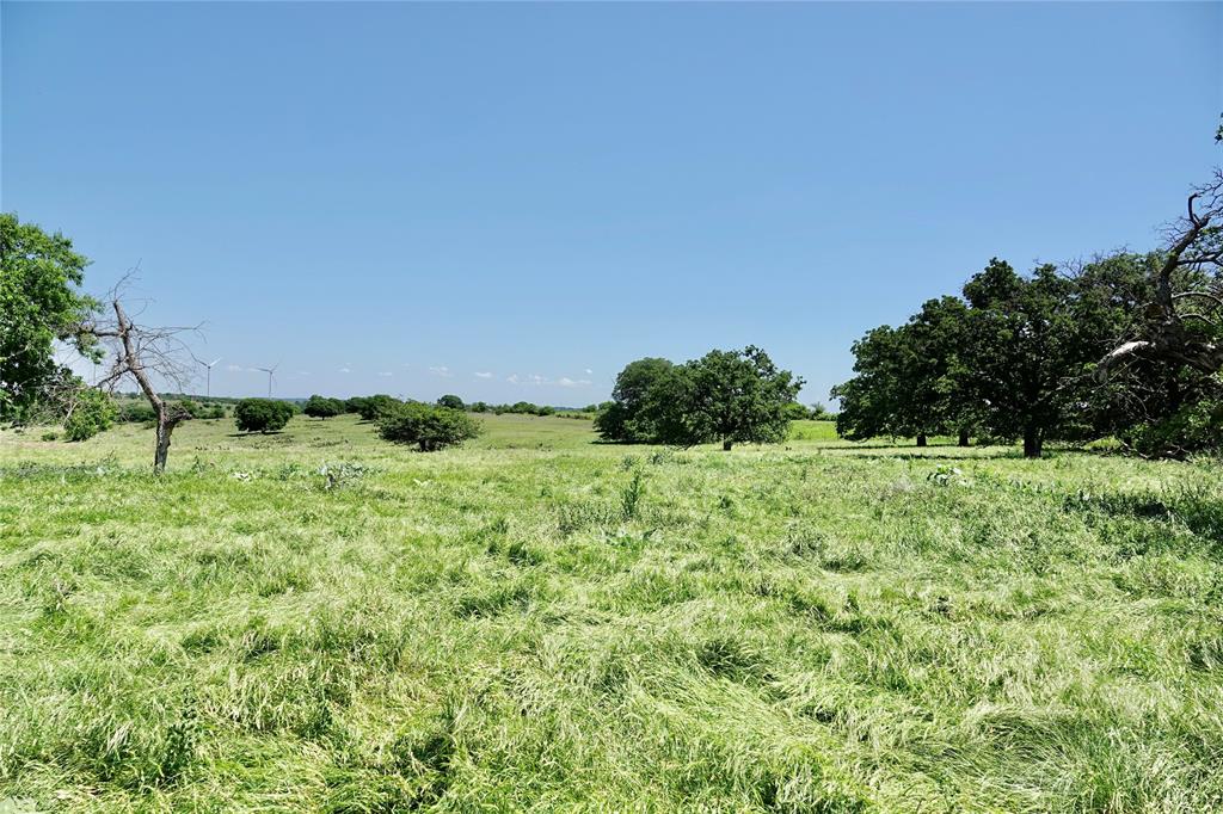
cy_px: 407
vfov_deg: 53.1
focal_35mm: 24
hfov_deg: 73.8
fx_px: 815
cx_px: 612
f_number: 4
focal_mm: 8.8
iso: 100
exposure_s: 1/800
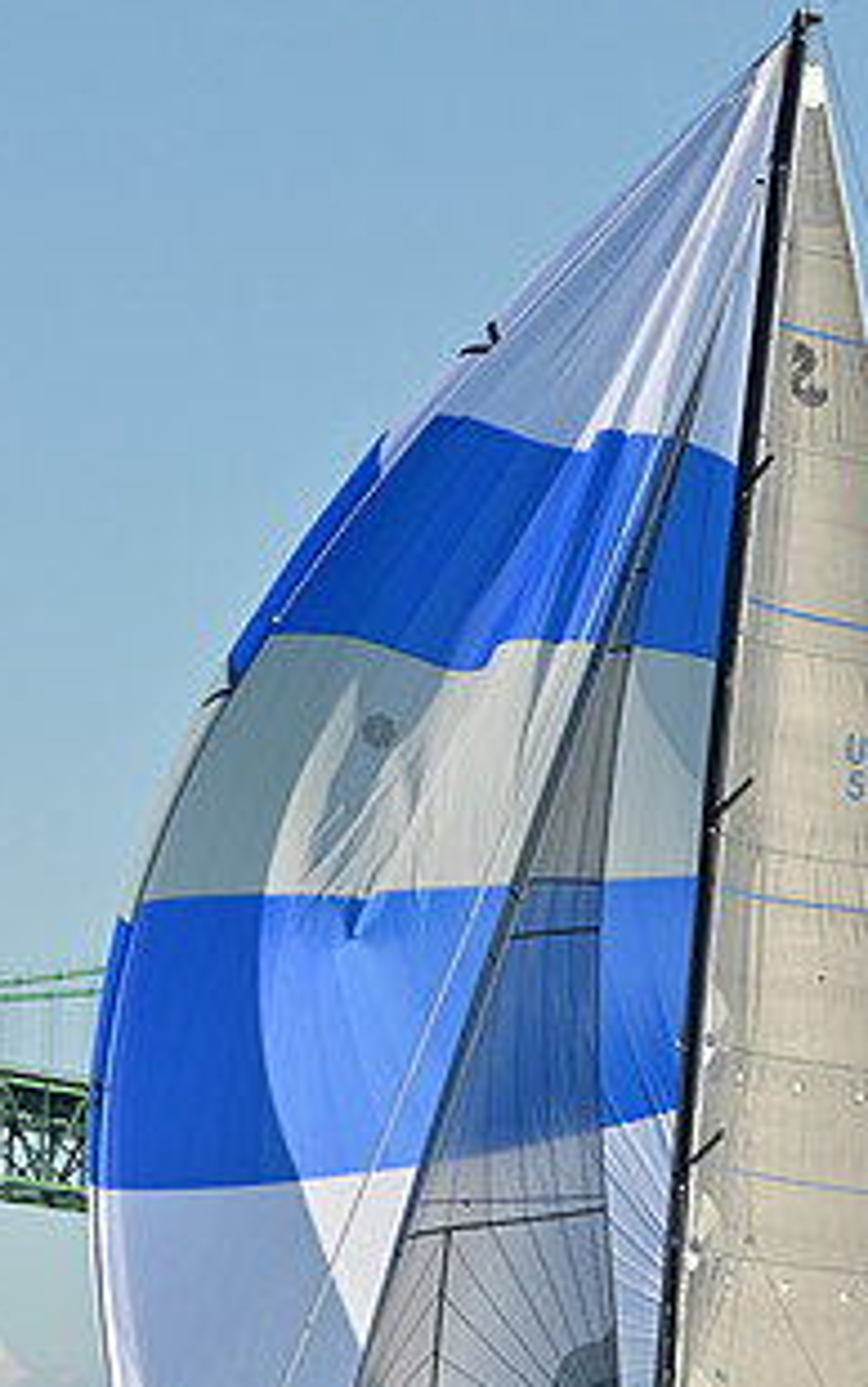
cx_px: 481
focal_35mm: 221
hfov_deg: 5.9
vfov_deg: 9.5
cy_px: 819
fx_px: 8357
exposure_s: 1/1600
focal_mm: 116
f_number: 7.1
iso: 320
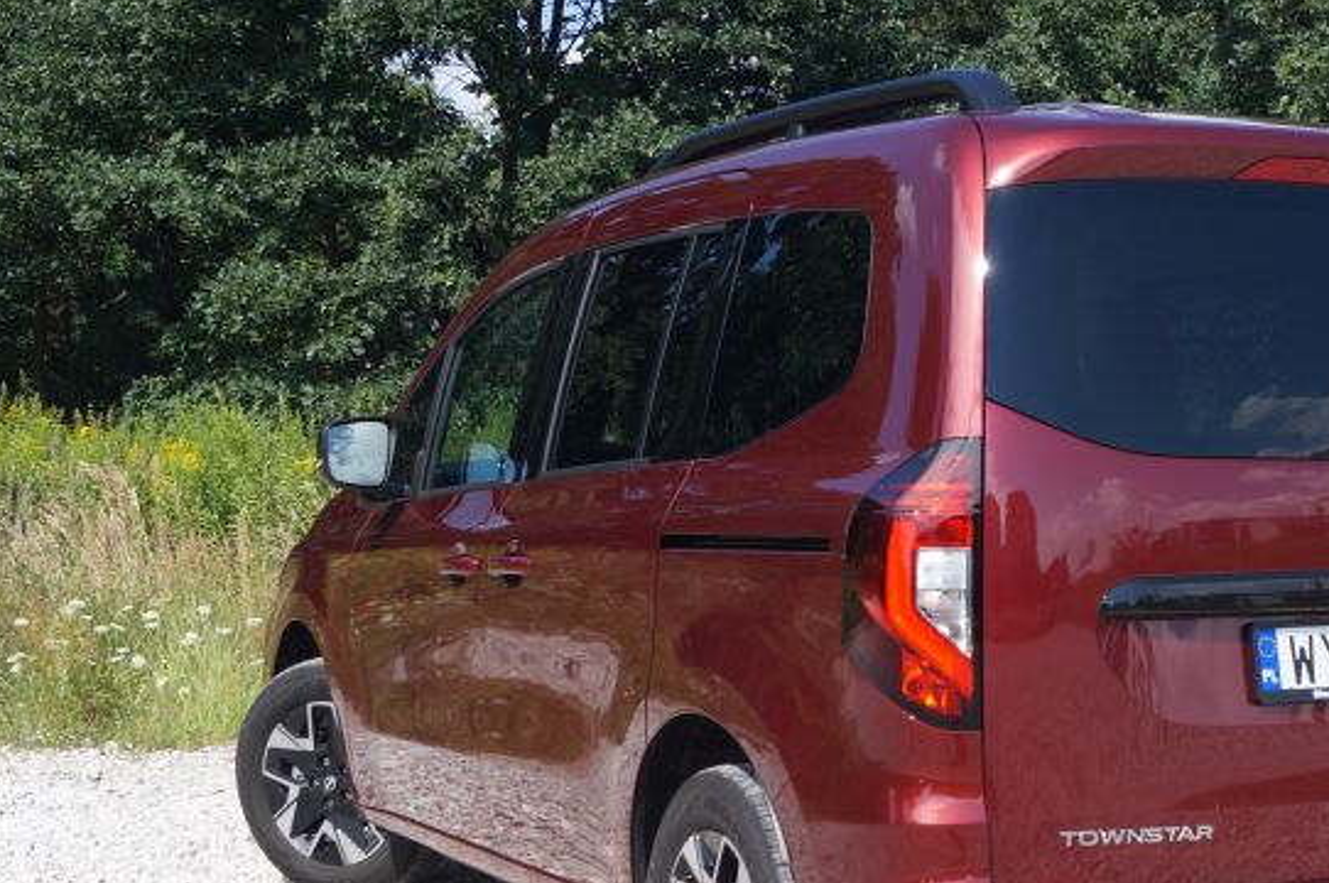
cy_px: 481
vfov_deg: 20.0
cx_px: 1037
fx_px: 2507
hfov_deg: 29.1
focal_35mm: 68
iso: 100
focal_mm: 24
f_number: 7.1
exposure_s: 1/200
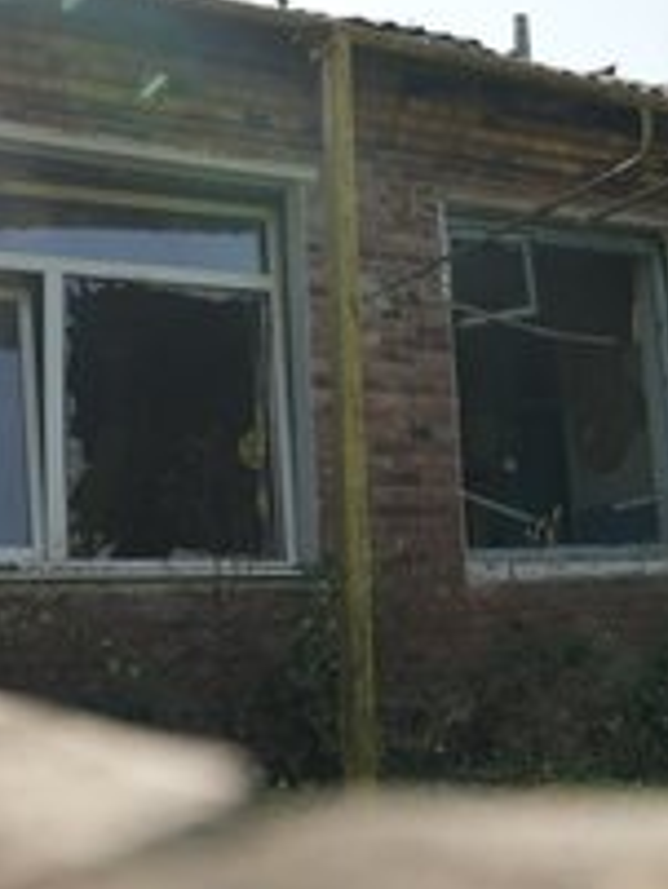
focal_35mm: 46
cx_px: 380
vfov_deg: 41.0
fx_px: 1182
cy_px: 352
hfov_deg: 31.5
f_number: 2.8
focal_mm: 24
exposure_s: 1/1000
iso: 400
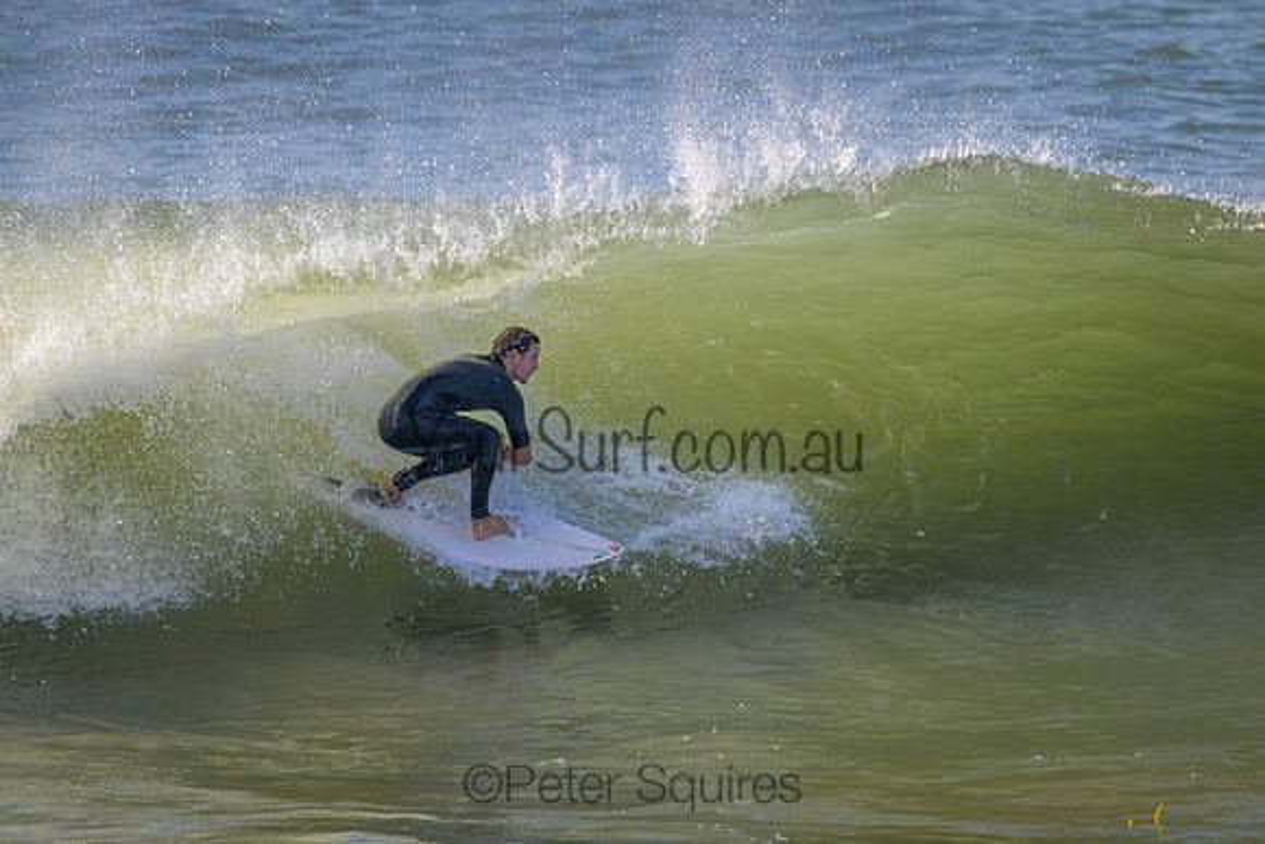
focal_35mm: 800
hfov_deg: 2.6
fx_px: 28116
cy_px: 422
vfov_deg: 1.7
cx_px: 632
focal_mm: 800
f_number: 11
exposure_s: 1/2000
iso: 1800
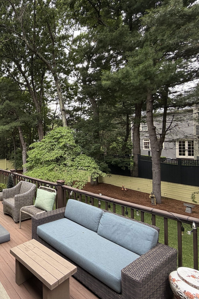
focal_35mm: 20
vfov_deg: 84.0
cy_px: 146
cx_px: 3
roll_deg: +2.3
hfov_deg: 50.8
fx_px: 166
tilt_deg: +3.0
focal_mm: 2.22
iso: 50
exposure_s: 1/130
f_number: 2.2
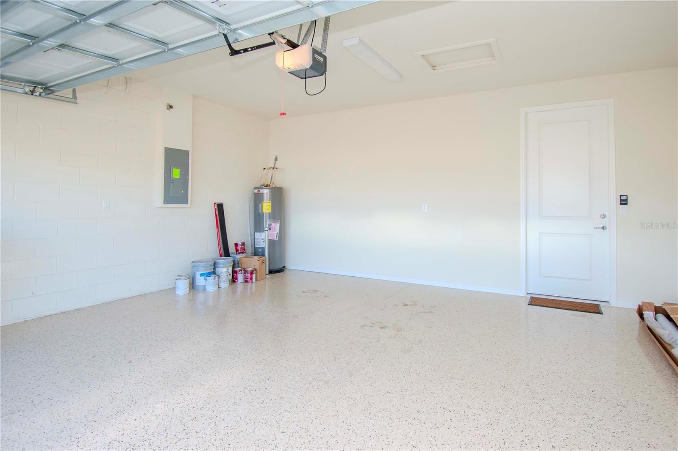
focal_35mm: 20
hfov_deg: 85.4
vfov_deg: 63.2
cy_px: 226
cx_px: 339
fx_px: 367
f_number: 6.3
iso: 800
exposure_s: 1/200
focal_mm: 13
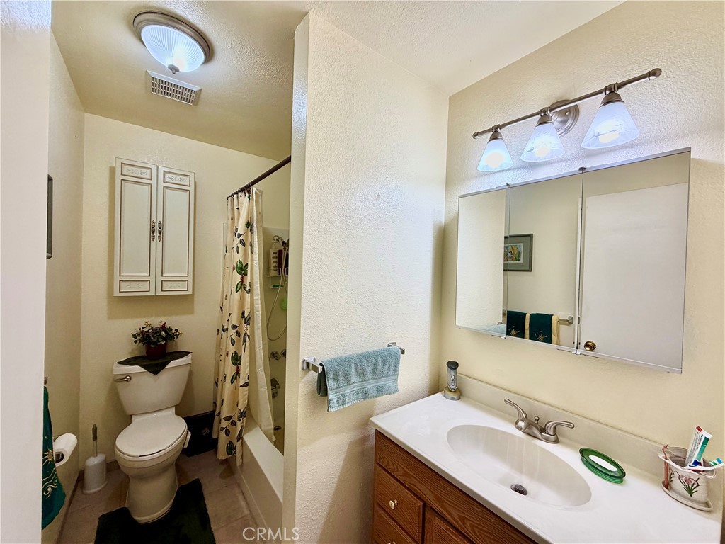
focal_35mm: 14
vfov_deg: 85.7
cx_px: 362
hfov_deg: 102.1
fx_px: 293
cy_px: 272
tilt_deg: -0.9
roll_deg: -2.2
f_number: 2.2
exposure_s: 1/120
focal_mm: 2.22
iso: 125
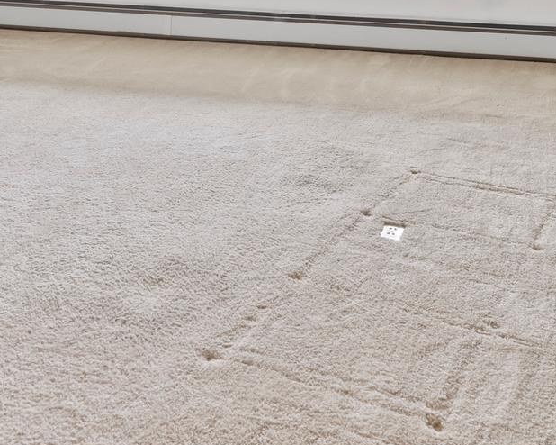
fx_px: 921
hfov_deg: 33.5
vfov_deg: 24.0
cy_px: -124
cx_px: 245
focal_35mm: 56
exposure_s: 1/8
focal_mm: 18
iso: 500
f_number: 8
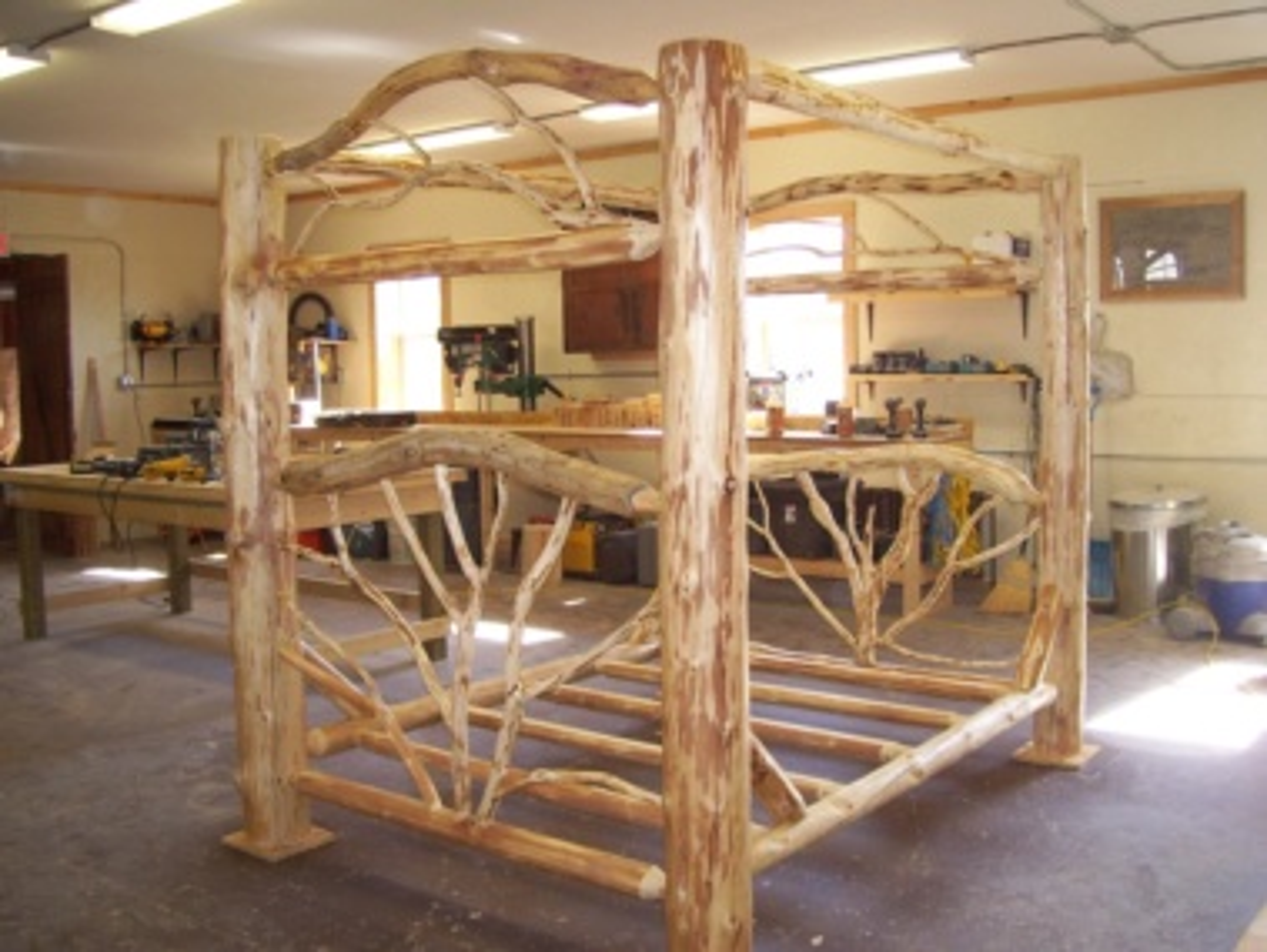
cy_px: 476
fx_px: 1319
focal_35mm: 36
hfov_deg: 51.3
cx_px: 634
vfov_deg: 39.7
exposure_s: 1/60
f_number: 2.7
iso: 160
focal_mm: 6
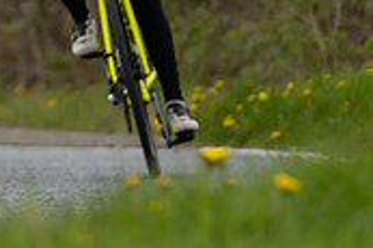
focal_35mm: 724
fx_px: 7494
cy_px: -278
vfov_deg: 1.9
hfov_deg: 2.8
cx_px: -239
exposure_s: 1/640
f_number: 3.5
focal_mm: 140
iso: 200
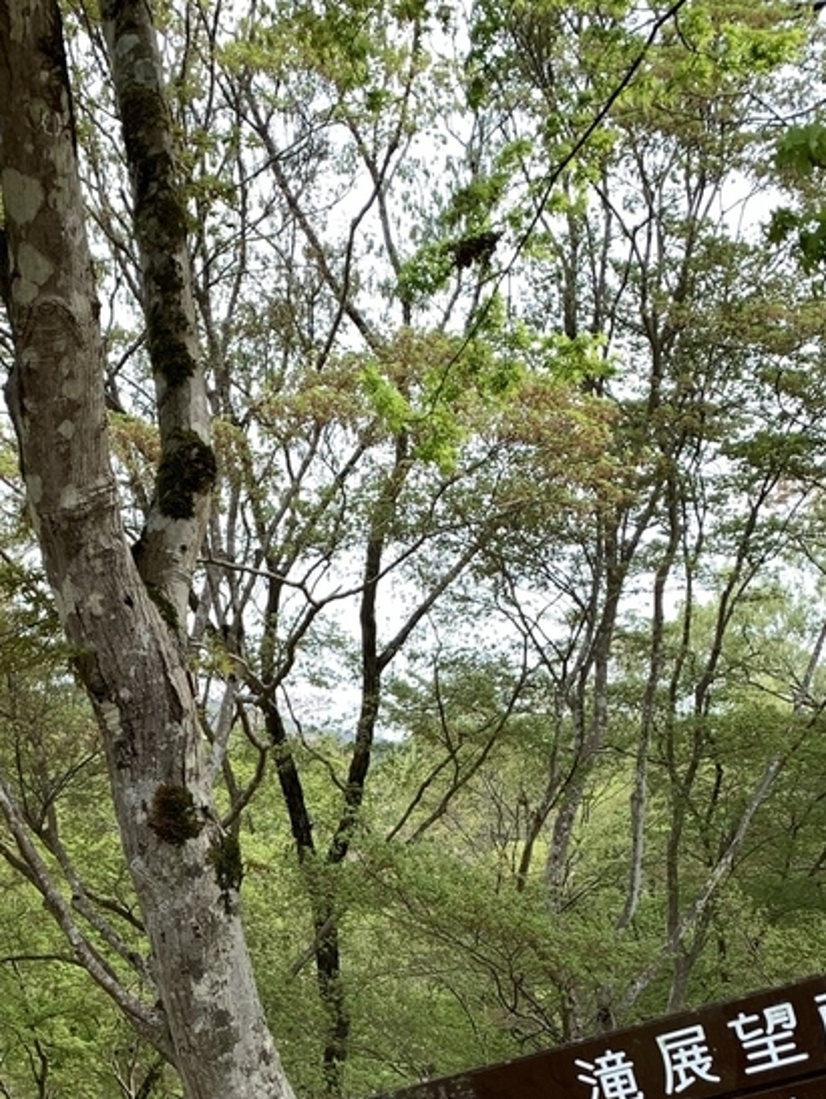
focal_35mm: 57
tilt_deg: -6.7
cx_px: 183
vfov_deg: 31.2
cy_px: 1107
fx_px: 1811
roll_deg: -1.6
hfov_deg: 25.3
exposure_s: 1/639
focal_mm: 4.25
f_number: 1.8
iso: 25
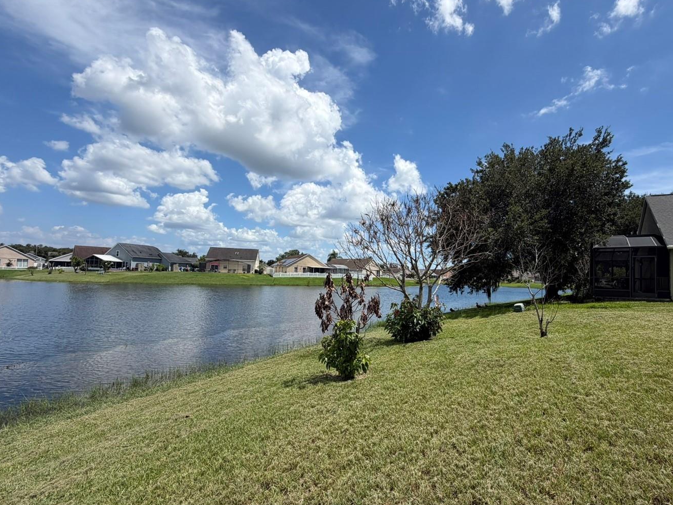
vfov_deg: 74.7
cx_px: 389
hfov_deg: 90.3
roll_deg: -1.4
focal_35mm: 17
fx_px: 330
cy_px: 260
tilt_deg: +3.3
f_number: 2.2
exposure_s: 1/1167
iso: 20
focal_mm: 2.22
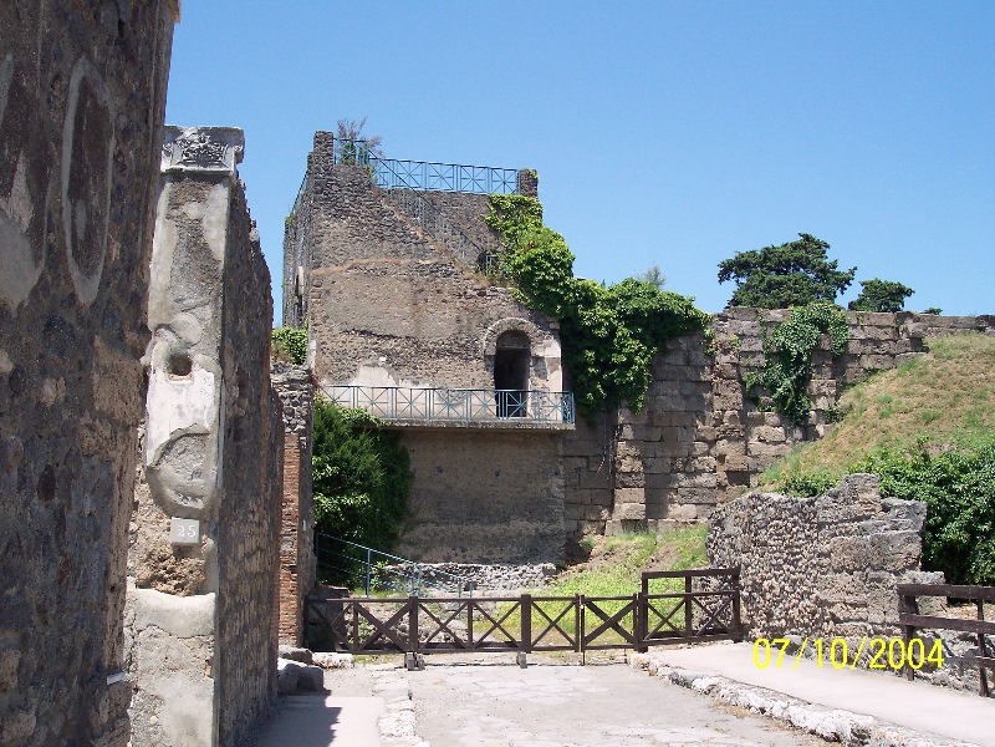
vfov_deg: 37.7
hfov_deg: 49.0
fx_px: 1092
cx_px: 498
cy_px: 374
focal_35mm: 38
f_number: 4.8
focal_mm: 8
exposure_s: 1/500
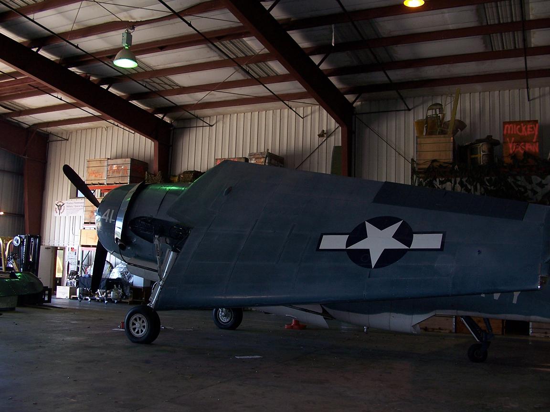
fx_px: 556
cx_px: 275
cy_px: 206
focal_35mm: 35
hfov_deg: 52.6
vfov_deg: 40.7
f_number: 2.8
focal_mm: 6
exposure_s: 1/60
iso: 80
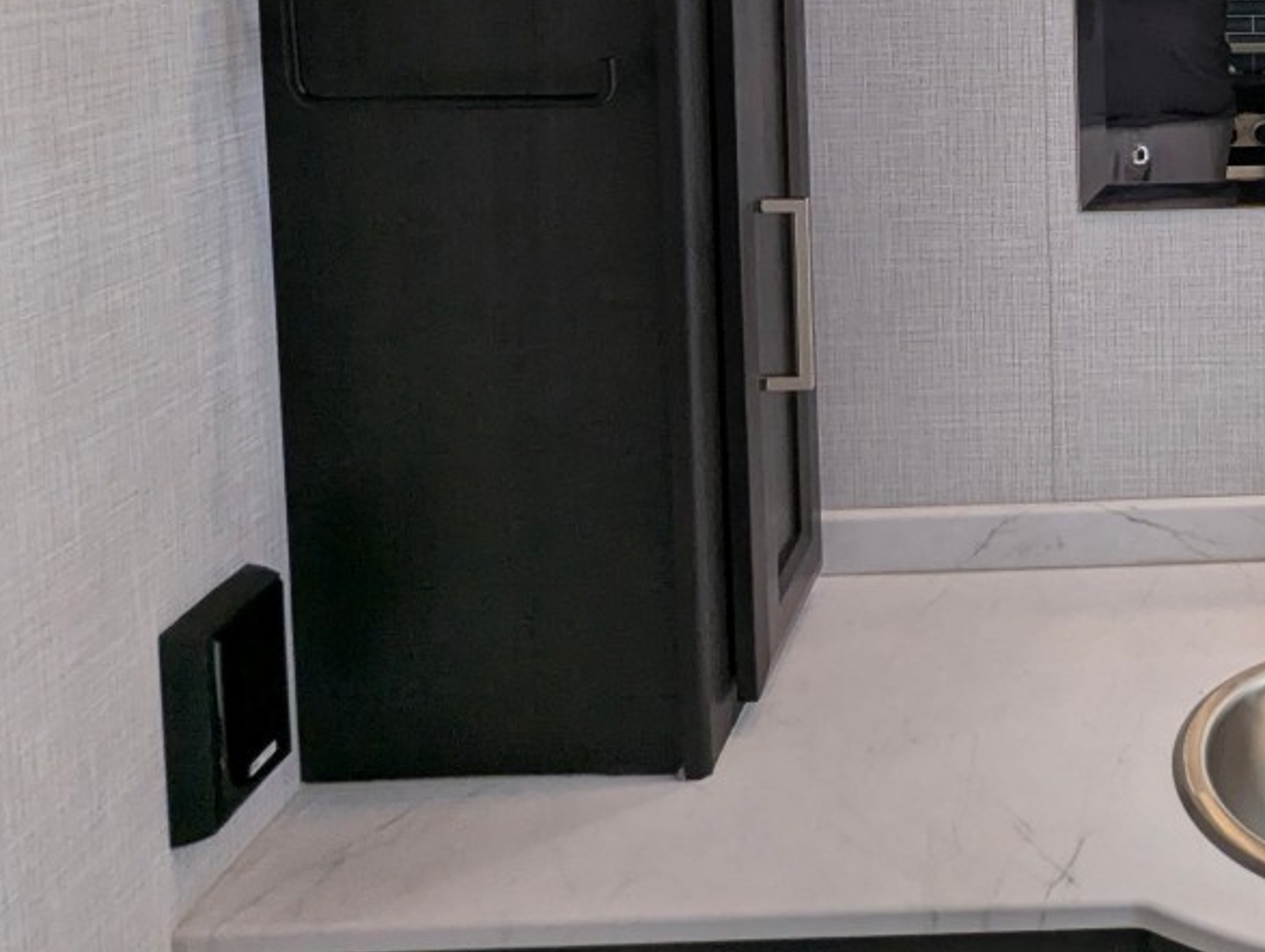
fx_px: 1391
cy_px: -69
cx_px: 1160
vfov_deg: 33.5
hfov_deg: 44.1
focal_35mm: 38
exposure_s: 1/269
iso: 155
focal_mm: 2.35
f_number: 2.2
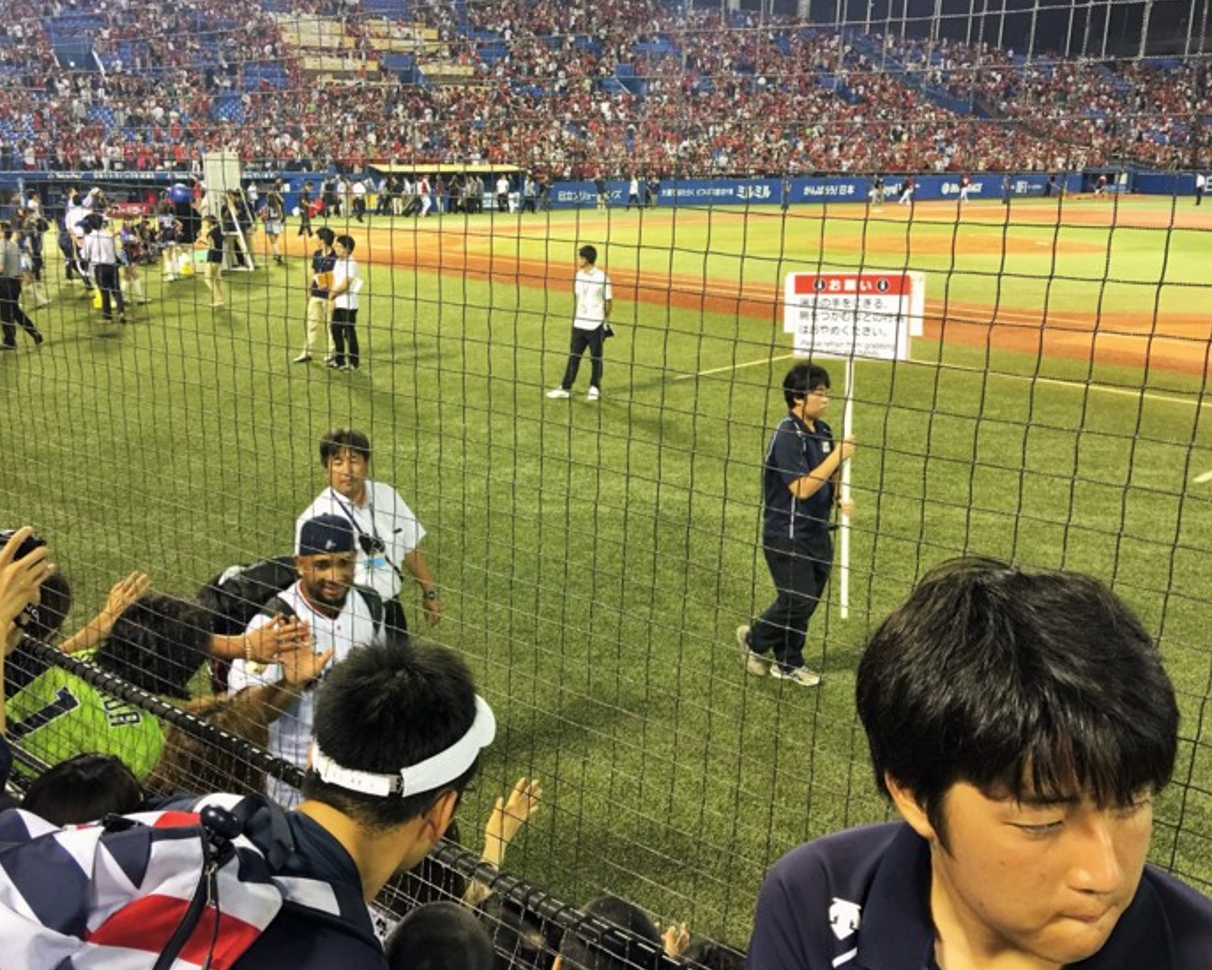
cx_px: 512
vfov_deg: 44.5
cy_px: 516
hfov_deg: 54.0
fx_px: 1184
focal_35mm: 33
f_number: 2.2
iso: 40
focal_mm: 4.15
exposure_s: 1/30
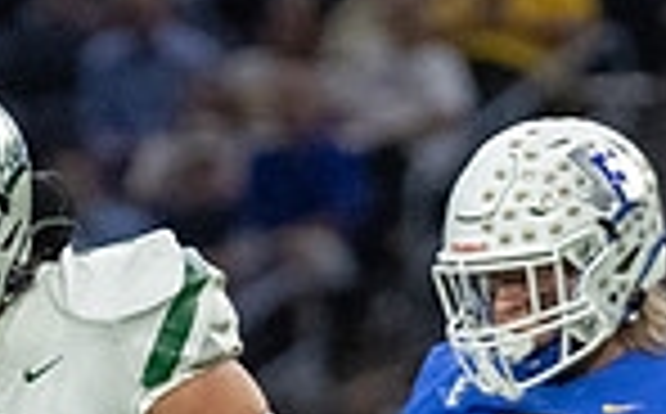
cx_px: 64
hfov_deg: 1.8
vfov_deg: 1.1
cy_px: 821
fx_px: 20896
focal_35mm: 1153
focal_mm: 200
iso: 4000
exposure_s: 1/1250
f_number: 2.8
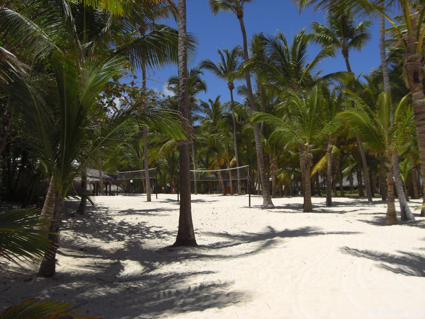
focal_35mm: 38
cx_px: 212
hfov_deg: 49.0
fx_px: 467
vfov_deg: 37.7
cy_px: 160
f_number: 8
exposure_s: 1/250
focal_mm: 6.2
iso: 64
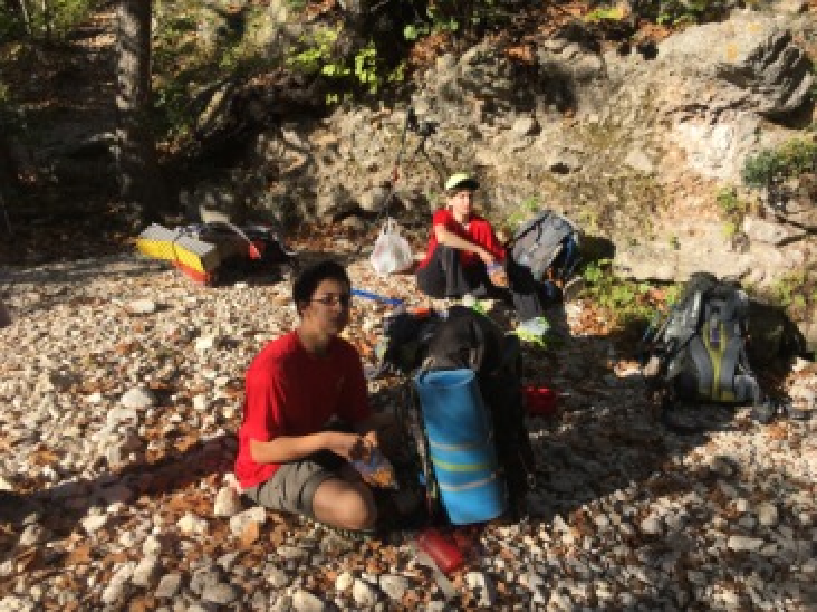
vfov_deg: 48.2
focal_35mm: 29
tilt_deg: -19.3
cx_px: 408
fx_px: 684
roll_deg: +2.8
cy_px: 306
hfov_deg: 61.7
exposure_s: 1/950
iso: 25
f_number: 2.2
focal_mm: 4.15
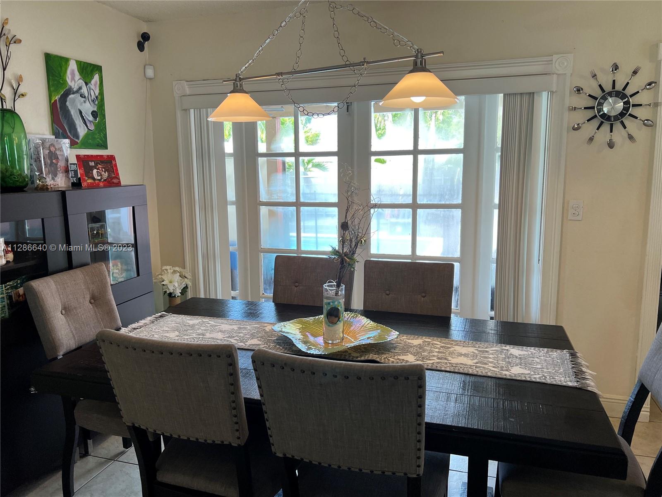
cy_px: 248
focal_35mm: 26
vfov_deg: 53.1
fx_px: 497
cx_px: 331
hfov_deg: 67.3
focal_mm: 5.7
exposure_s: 1/120
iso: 64
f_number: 1.5
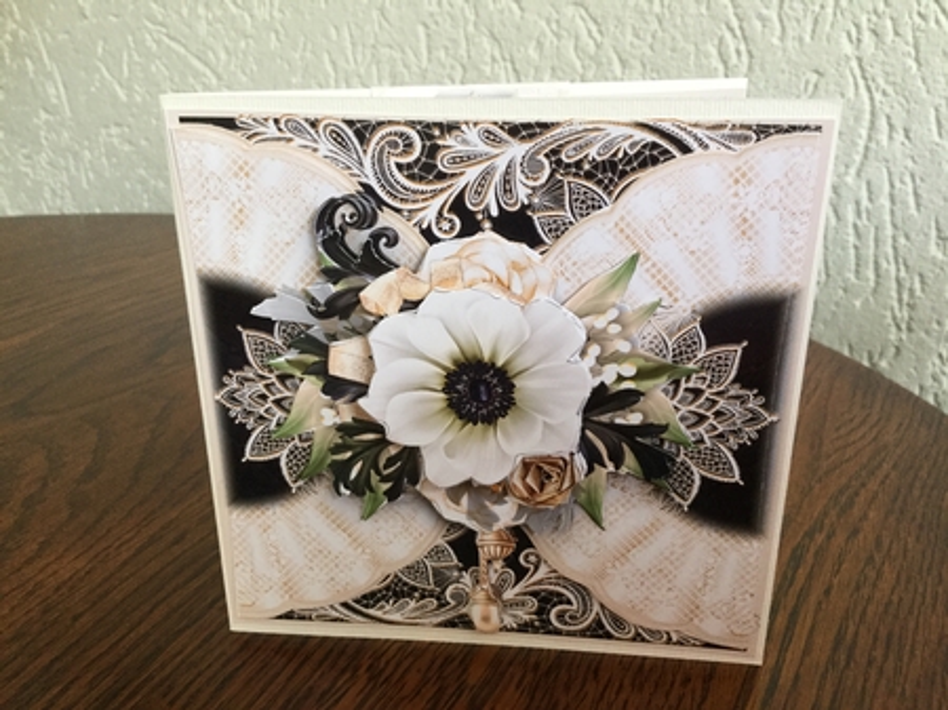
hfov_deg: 58.4
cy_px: 355
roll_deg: -0.2
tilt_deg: -22.2
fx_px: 849
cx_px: 474
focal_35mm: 31
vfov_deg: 45.4
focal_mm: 3.3
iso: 50
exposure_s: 1/33
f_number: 2.4
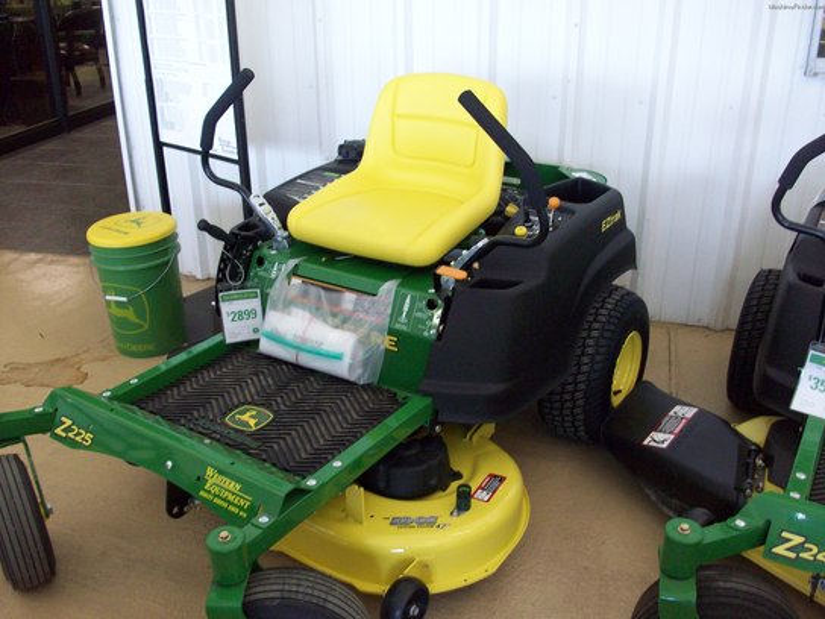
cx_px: 412
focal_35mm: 34
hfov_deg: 54.0
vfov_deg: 41.8
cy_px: 310
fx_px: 810
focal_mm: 5.7
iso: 160
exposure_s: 1/60
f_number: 2.8
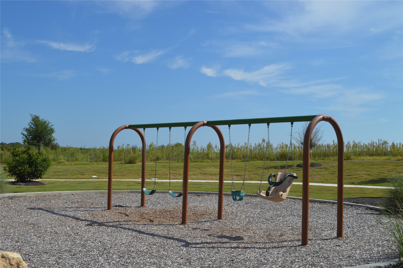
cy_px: 134
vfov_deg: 31.8
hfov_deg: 46.4
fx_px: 470
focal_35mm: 42
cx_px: 202
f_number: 9
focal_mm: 28
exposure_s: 1/320
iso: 100
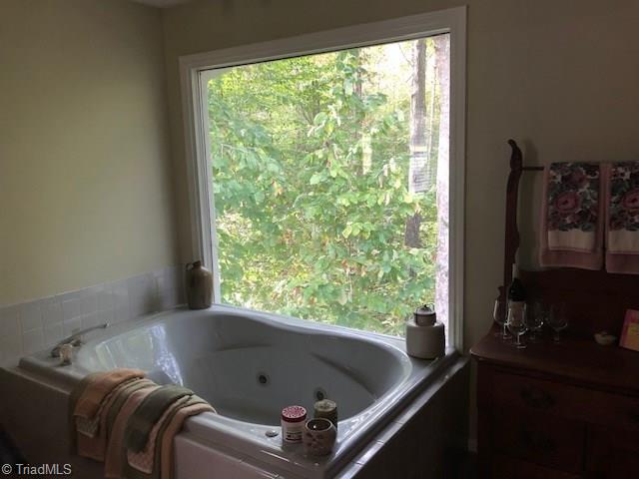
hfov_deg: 63.4
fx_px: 517
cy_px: 240
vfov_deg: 49.7
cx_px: 320
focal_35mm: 28
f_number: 1.8
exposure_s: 1/15
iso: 64
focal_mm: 4
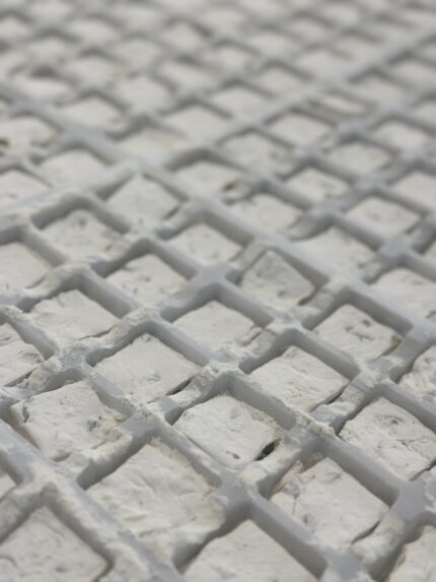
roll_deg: -4.8
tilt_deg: -39.2
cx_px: 218
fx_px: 806
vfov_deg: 39.6
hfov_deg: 30.3
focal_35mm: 48
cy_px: 291
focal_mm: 6.86
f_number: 1.78
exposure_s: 1/100
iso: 125
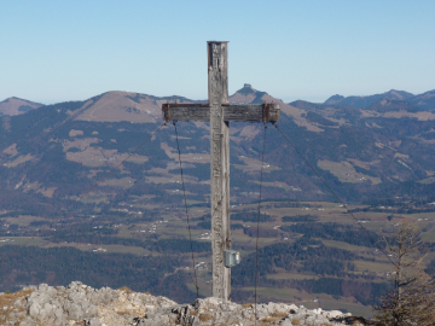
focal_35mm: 96
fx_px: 1206
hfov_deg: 20.4
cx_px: 218
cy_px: 163
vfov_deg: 15.4
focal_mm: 17.3
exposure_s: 1/500
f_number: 5.6
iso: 100
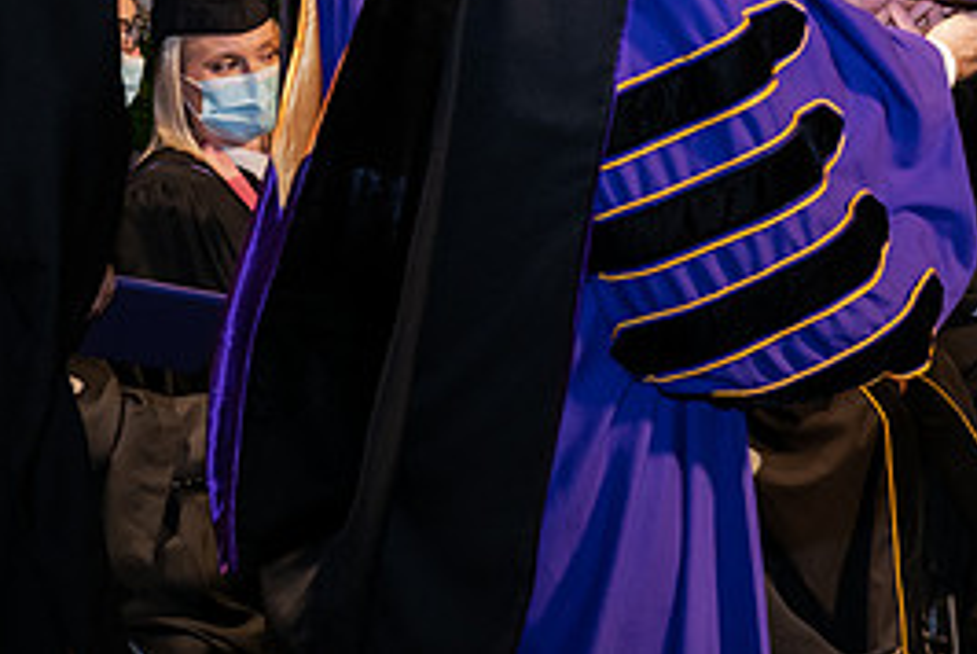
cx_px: 929
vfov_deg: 10.1
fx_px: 3668
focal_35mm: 135
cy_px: -53
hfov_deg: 15.0
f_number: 6.3
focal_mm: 62
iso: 1600
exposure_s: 1/200
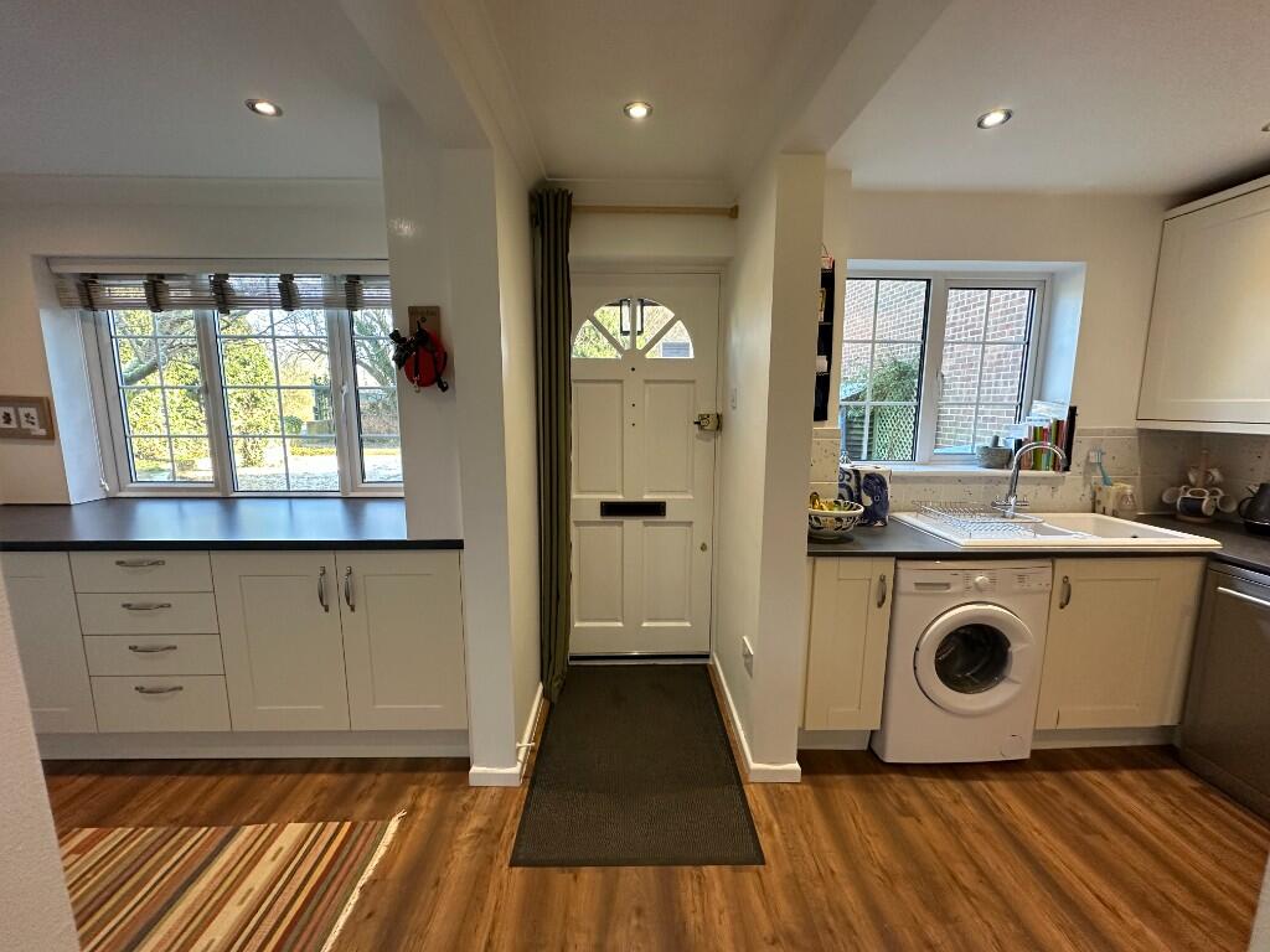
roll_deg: +0.0
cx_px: 635
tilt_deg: -8.6
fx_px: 514
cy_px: 476
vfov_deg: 85.7
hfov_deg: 102.1
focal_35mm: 14
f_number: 2.2
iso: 250
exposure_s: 1/100
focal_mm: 2.22
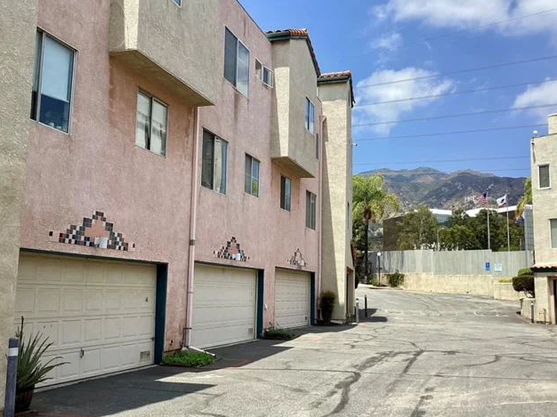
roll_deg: -2.6
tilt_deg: +7.9
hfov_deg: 50.1
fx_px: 595
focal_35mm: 37
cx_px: 293
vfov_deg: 38.6
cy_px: 212
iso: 25
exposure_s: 1/1294
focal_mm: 3.3
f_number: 2.4
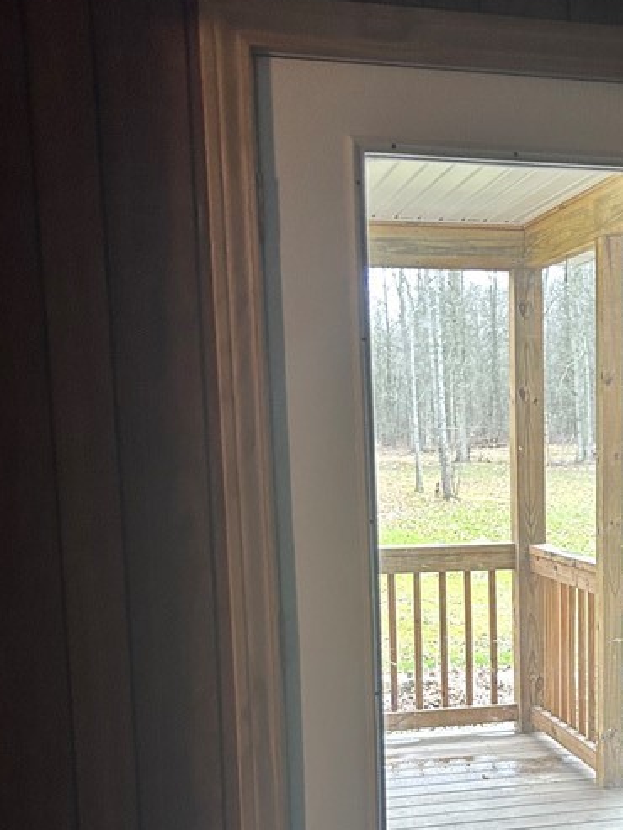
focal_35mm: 54
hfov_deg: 26.0
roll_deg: +0.3
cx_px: 579
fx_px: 1295
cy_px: 648
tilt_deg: -5.3
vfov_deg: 34.6
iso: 250
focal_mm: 5.7
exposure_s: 1/60
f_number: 1.5
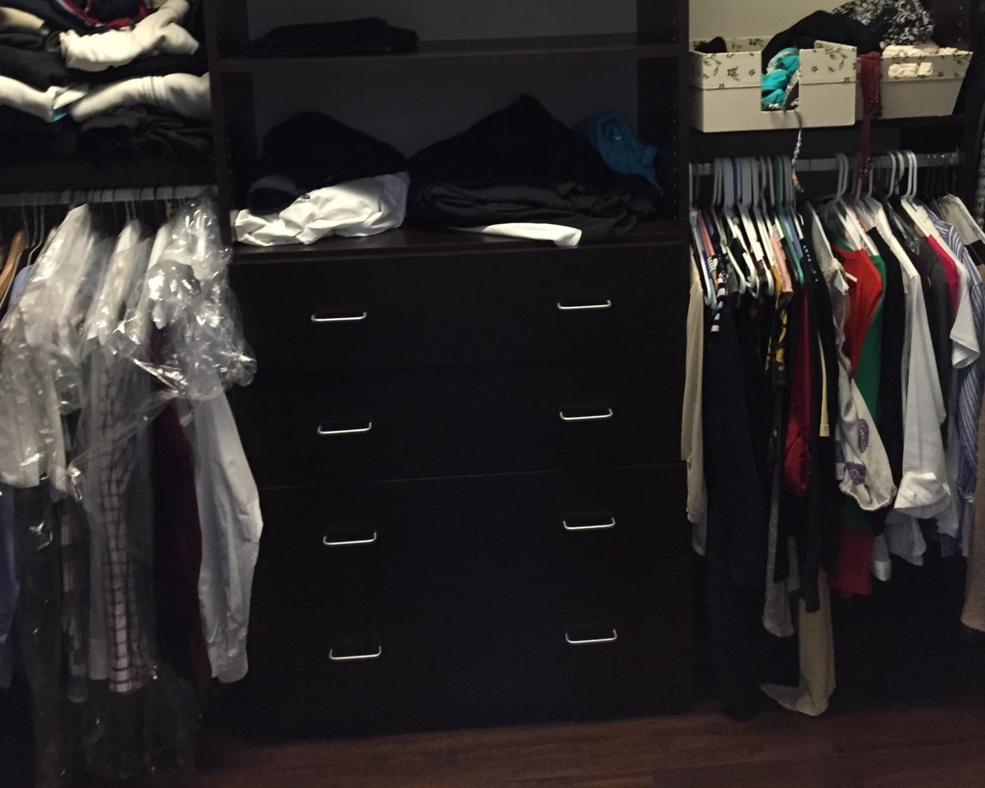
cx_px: 492
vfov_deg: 37.6
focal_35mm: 38
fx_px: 1108
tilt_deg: -7.7
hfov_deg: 47.9
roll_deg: +1.4
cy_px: 143
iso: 250
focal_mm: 4.15
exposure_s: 1/20
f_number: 2.2
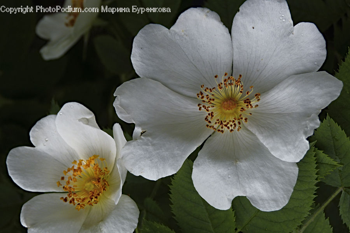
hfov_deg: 19.1
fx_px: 1040
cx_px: 175
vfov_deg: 12.8
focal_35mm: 107
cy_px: 116
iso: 100
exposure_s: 1/400
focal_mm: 18.6
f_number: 4
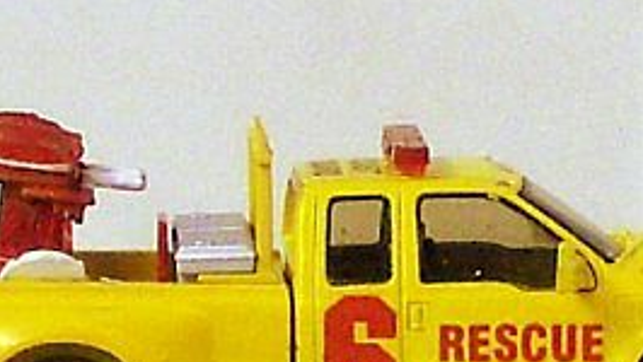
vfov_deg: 11.8
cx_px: 343
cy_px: 346
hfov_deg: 20.9
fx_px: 1740
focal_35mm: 102
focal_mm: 11.3
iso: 200
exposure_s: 1/52
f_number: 3.2
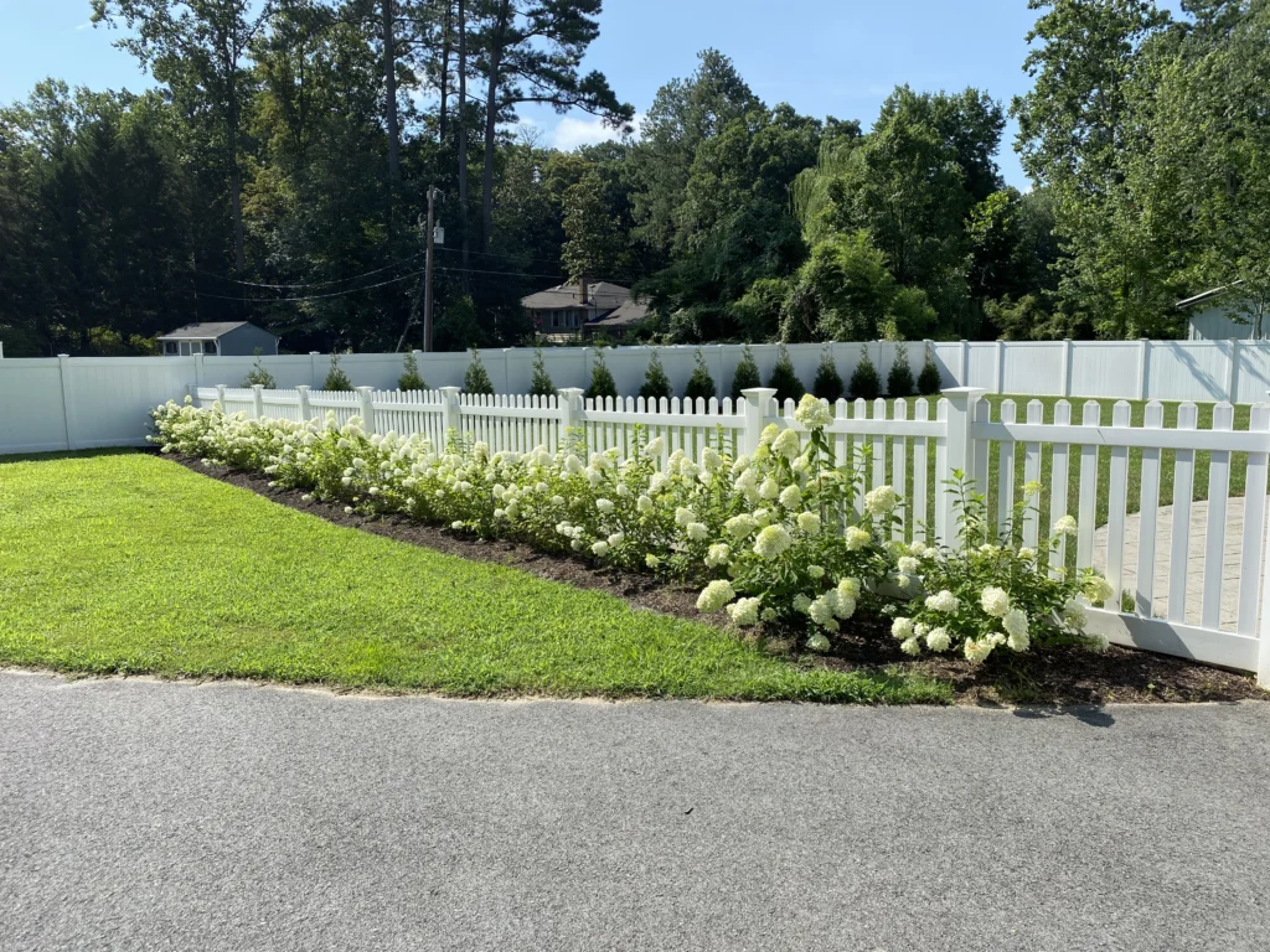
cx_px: 635
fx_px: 954
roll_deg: +1.5
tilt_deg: -10.4
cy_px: 476
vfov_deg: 53.1
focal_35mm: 26
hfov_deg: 67.3
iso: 32
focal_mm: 4.25
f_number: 1.8
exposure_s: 1/2183
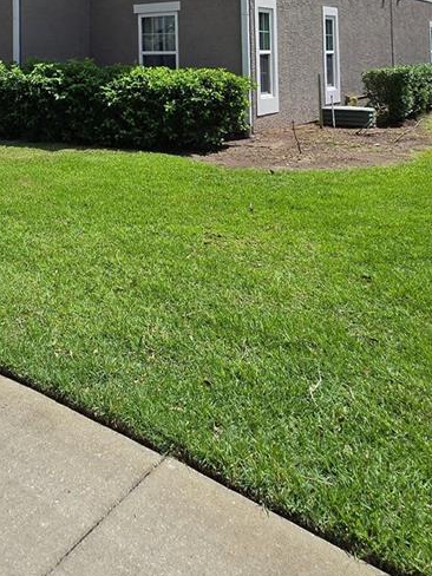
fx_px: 532
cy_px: 25
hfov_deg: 41.0
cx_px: 48
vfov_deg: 48.7
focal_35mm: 32
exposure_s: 1/2593
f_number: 2.2
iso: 50
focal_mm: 2.2
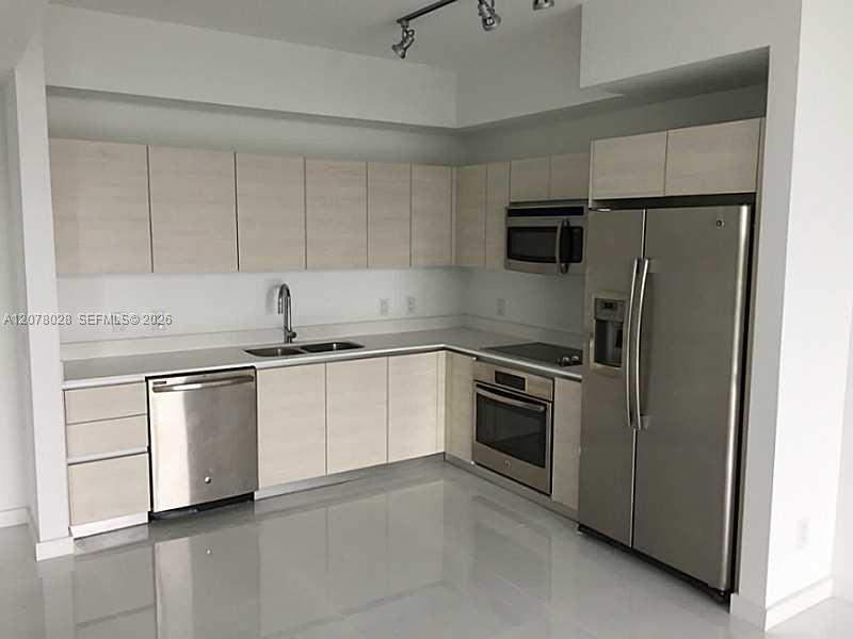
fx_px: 715
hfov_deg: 61.7
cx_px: 426
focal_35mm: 29
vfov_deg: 48.2
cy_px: 320
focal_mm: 4.15
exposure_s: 1/40
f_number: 2.2
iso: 32
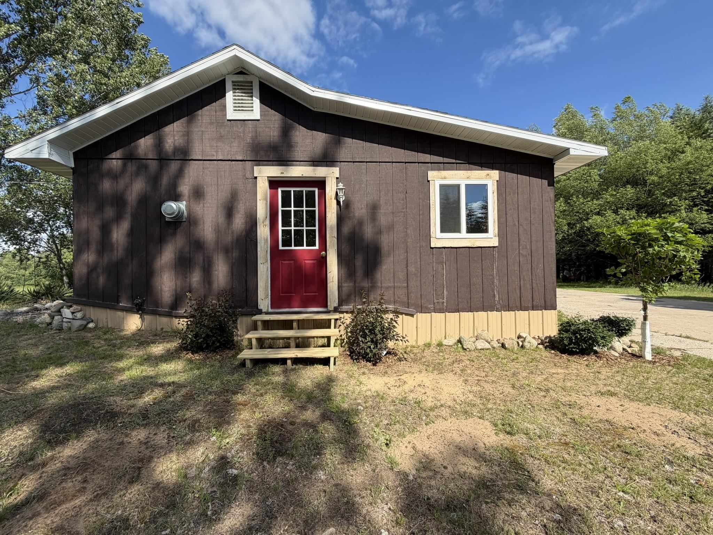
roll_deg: +1.5
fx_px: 288
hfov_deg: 102.1
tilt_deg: +3.3
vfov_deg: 85.7
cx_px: 356
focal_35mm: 14
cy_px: 268
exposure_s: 1/770
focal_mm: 2.22
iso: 32
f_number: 2.2
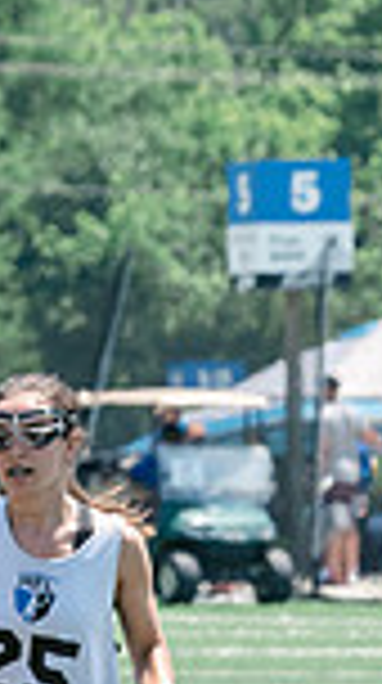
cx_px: -632
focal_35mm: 1136
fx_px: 20548
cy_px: 221
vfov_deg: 1.9
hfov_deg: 1.1
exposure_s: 1/2000
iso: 400
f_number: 5.6
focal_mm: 165
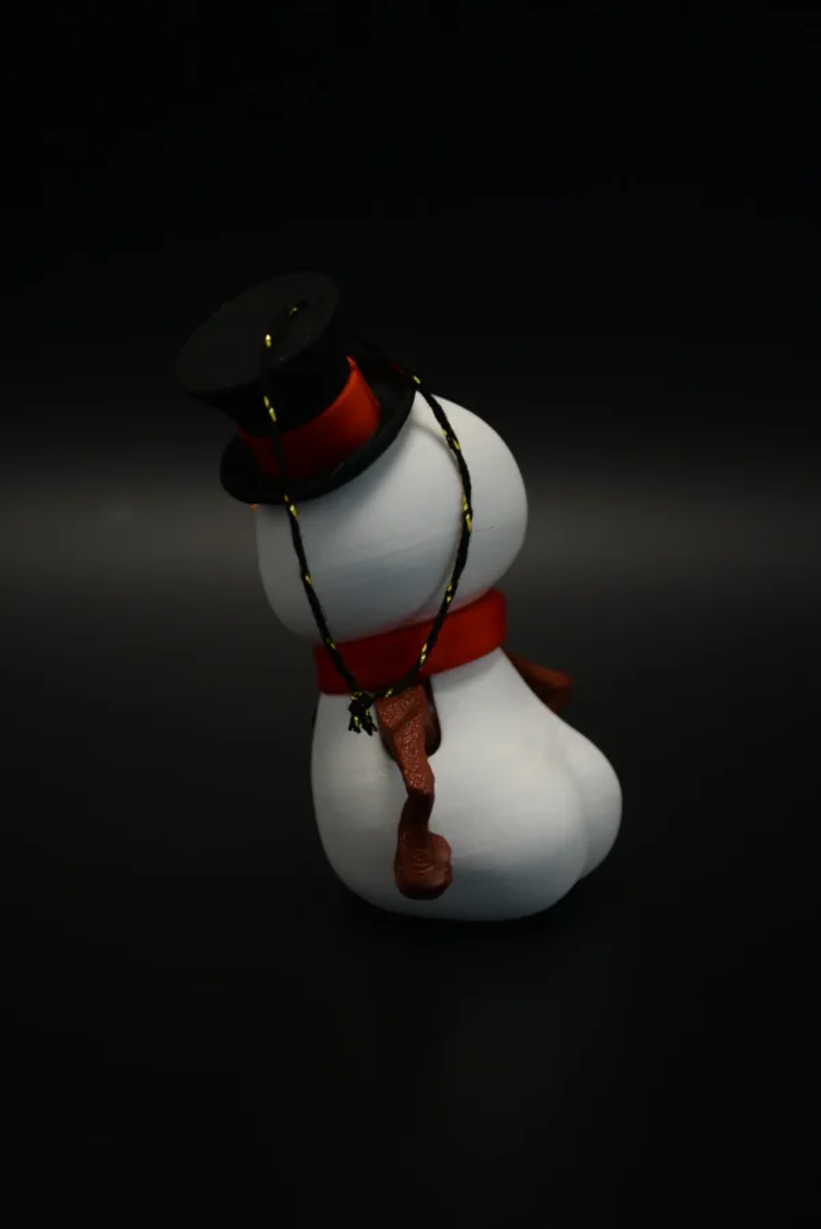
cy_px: 614
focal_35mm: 99
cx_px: 410
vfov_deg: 20.6
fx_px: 3381
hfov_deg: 13.8
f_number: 5.3
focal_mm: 66
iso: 400
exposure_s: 1/80
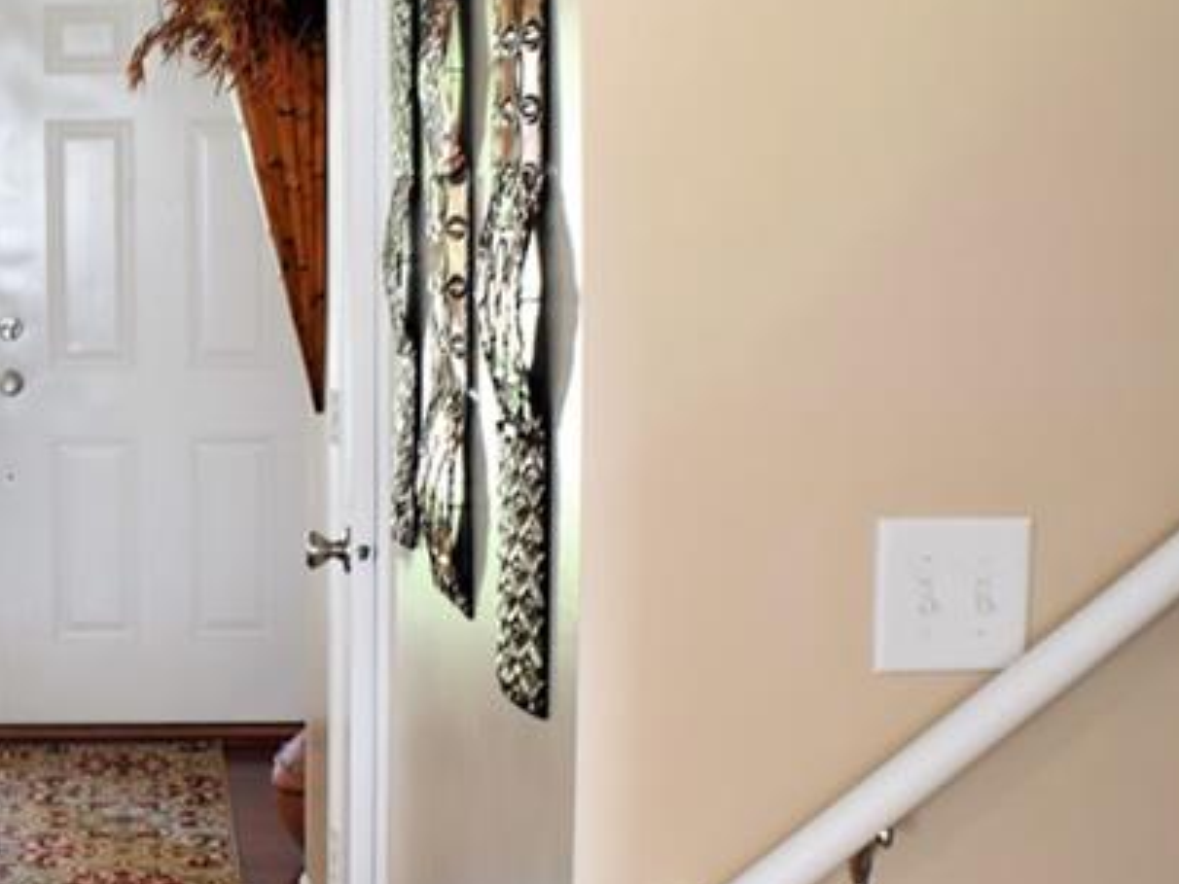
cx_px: -3
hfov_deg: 20.0
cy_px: 496
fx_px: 3236
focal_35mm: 95
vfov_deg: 15.6
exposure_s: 1/6
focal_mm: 26
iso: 100
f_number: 4
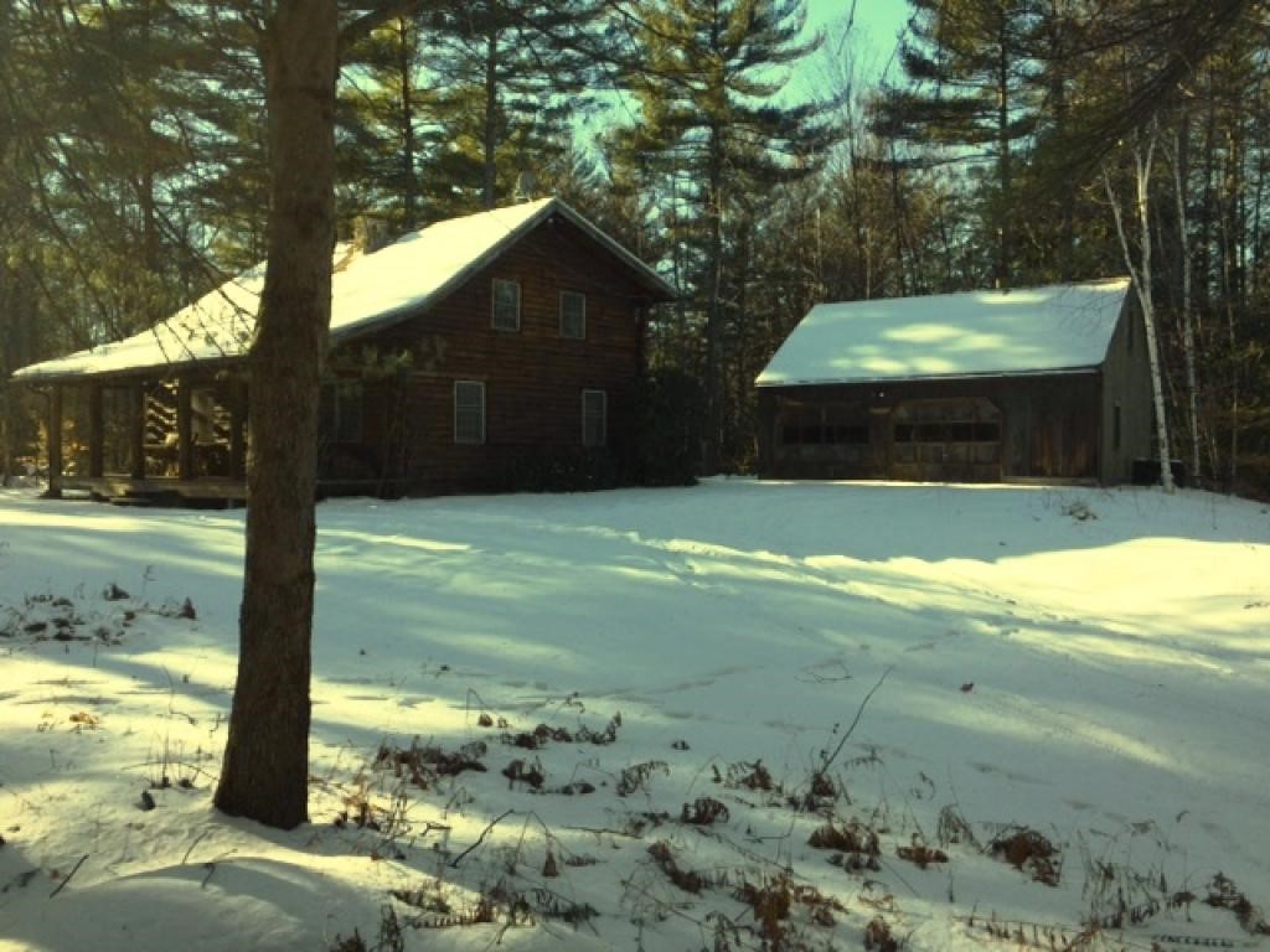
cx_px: 635
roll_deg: +0.9
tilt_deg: -1.3
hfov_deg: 61.7
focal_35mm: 29
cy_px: 476
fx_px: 1064
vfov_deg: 48.2
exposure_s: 1/631
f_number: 2.2
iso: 32
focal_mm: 4.15
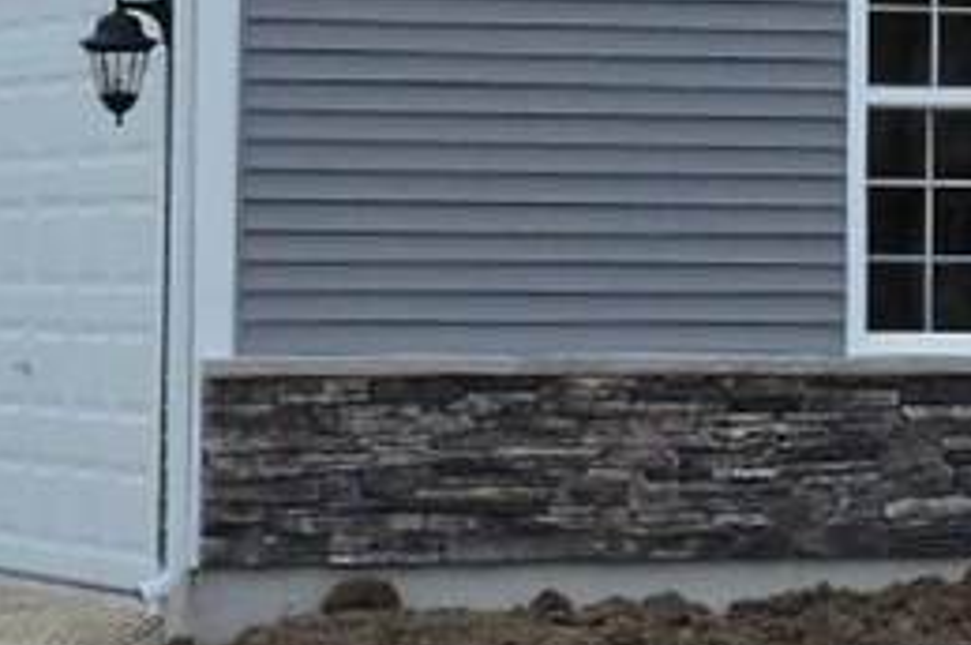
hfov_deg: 8.3
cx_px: 1608
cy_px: -195
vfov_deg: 5.6
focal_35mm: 242
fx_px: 6519
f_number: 3.5
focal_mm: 8.4
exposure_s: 1/200
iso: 100
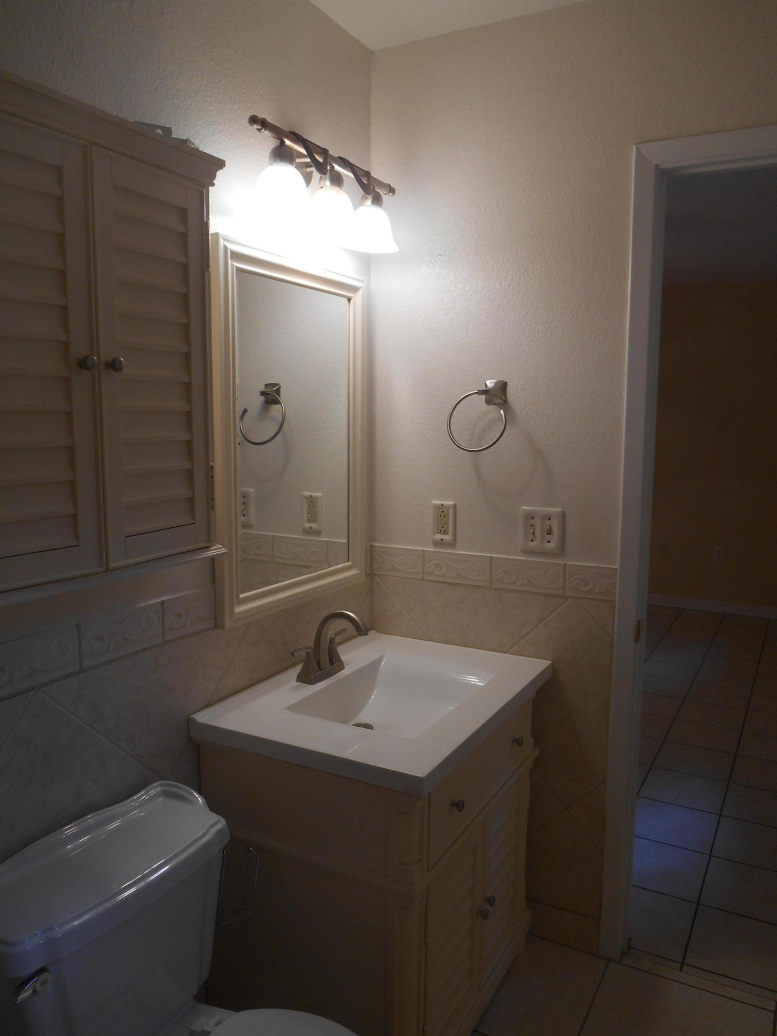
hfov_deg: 53.1
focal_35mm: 26
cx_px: 388
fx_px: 778
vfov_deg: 67.3
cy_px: 518
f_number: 3.4
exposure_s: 1/40
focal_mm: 4.7
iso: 80
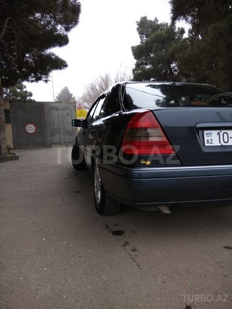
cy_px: 154
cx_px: 116
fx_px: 188
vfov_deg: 79.0
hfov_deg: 63.4
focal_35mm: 21
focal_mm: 3.57
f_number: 2
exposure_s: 1/112
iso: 100
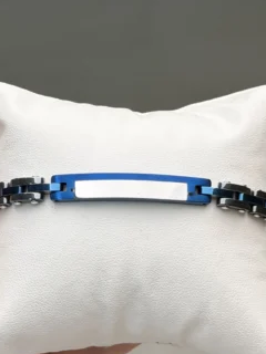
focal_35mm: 60
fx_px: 615
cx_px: 122
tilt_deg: -74.7
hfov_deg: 24.4
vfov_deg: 32.1
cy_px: 218
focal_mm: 6.76
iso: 64
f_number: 1.78
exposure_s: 1/652
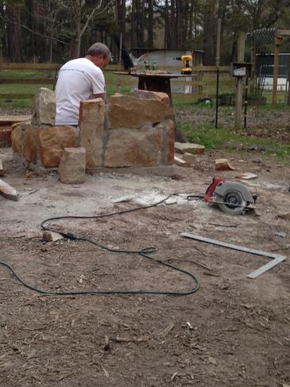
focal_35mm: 61
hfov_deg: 23.9
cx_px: 90
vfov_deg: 31.4
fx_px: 682
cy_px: 121
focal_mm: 4.12
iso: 50
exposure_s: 1/120
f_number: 2.4
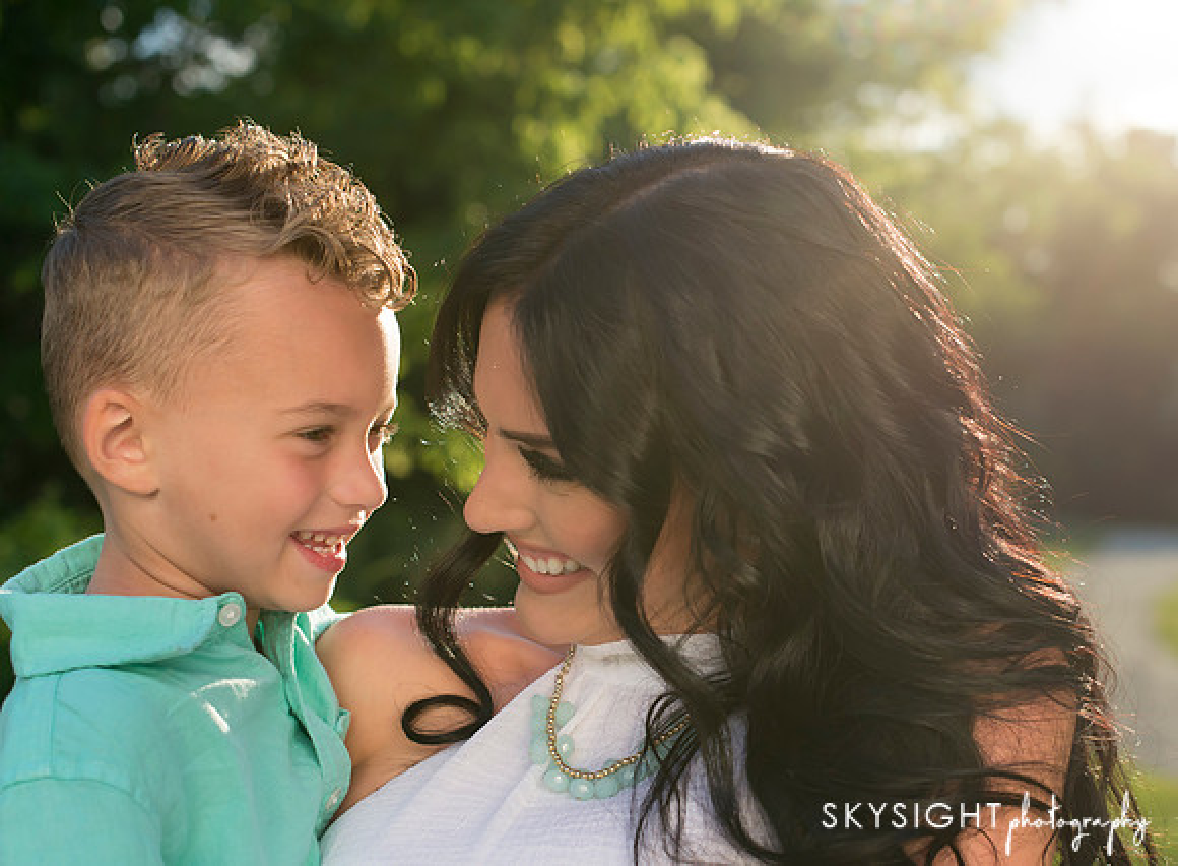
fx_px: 2020
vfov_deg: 24.2
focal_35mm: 60
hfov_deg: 32.4
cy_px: 486
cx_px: 727
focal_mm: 50
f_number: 4.5
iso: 800
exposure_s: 1/3200
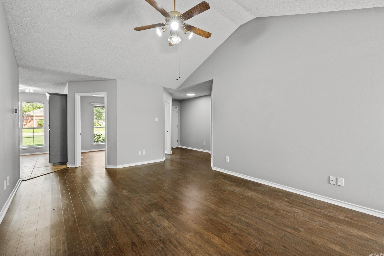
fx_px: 160
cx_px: 192
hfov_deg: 100.4
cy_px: 128
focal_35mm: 15
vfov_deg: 77.3
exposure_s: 1/10
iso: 400
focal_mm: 10
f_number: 8
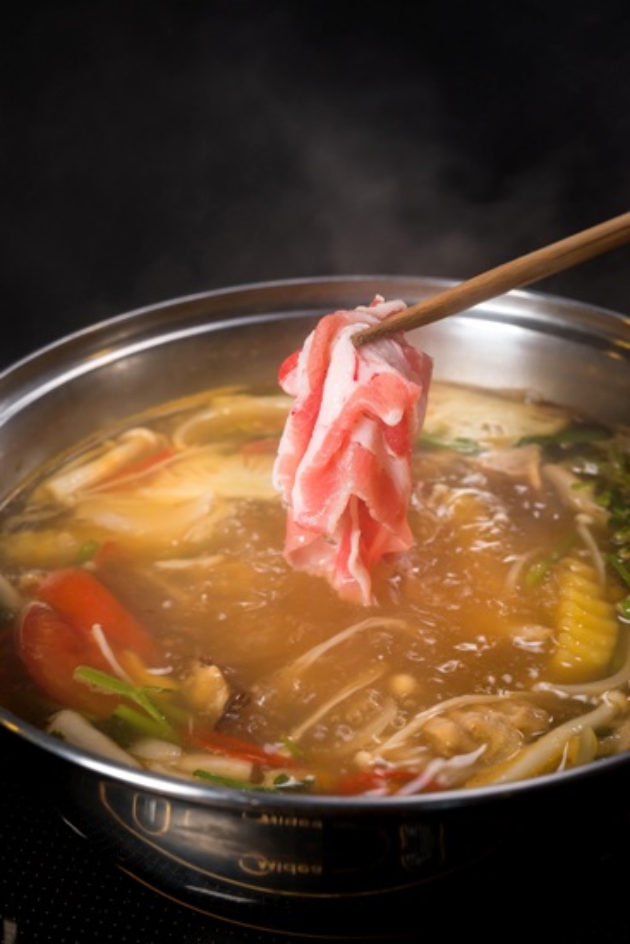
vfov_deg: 39.6
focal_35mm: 50
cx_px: 315
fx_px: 1312
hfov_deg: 27.0
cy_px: 472
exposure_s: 1/100
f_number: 8
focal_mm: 50
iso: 800
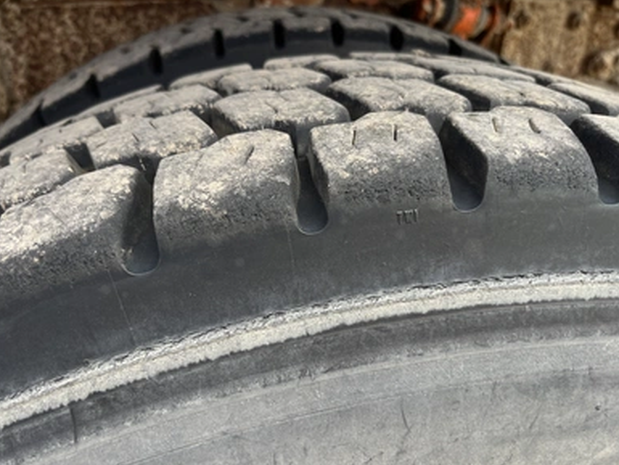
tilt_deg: -29.3
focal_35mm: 27
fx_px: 483
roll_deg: -2.3
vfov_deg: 51.4
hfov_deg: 65.3
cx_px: 301
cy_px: 230
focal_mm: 5.1
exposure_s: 1/397
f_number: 1.6
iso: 50
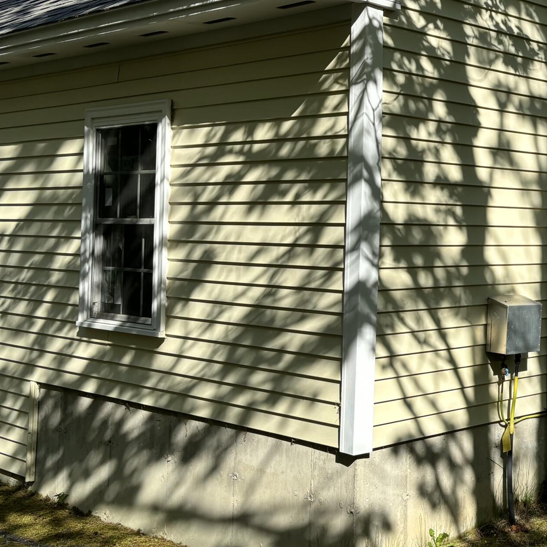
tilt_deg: +0.4
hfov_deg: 28.8
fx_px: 983
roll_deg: -1.0
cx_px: 569
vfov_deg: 30.9
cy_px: 200
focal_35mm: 55
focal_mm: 5.96
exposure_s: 1/1845
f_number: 1.6
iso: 50
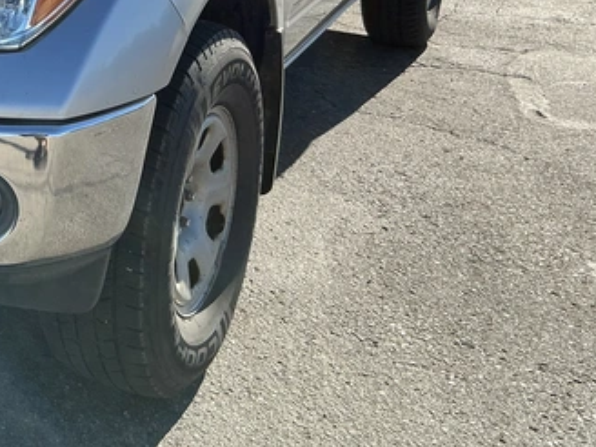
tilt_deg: -7.8
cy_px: -43
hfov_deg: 27.6
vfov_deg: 21.7
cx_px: -65
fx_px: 1102
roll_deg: +1.3
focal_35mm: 64
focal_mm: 3
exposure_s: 1/1168
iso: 25
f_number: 1.8
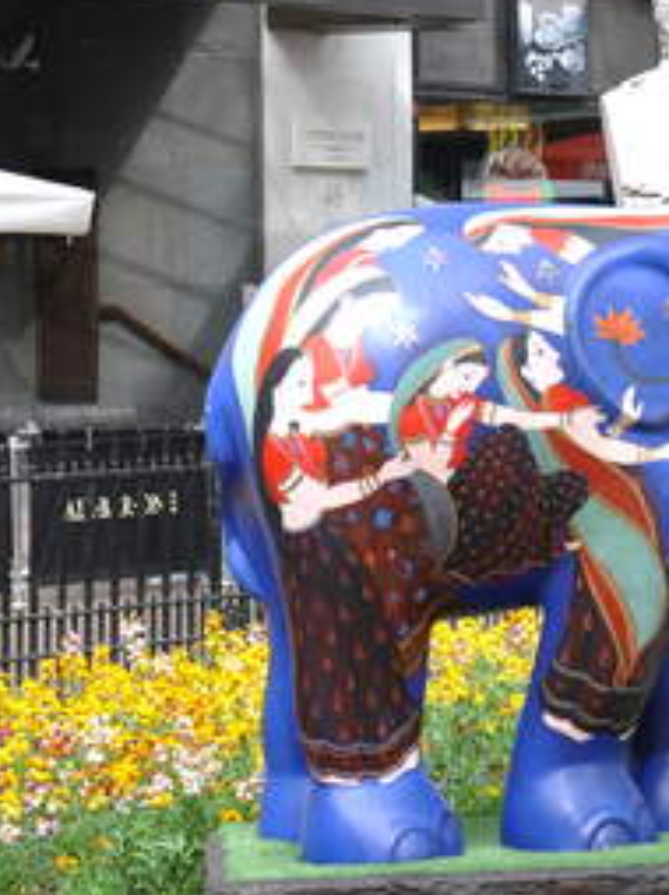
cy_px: 365
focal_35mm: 189
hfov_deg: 7.8
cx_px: 870
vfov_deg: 10.5
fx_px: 4878
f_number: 5.6
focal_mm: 52
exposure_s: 1/125
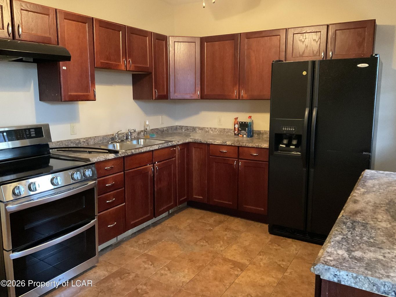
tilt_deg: -7.9
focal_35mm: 29
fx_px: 332
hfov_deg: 61.7
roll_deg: +0.8
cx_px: 198
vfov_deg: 48.2
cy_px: 148
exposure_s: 1/30
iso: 500
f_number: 1.8
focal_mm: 3
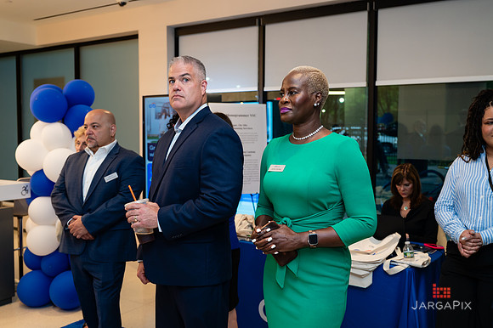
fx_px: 502
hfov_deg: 52.3
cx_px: 244
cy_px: 163
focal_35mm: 37
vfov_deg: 36.2
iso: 400
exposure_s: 1/160
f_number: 4
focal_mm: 35
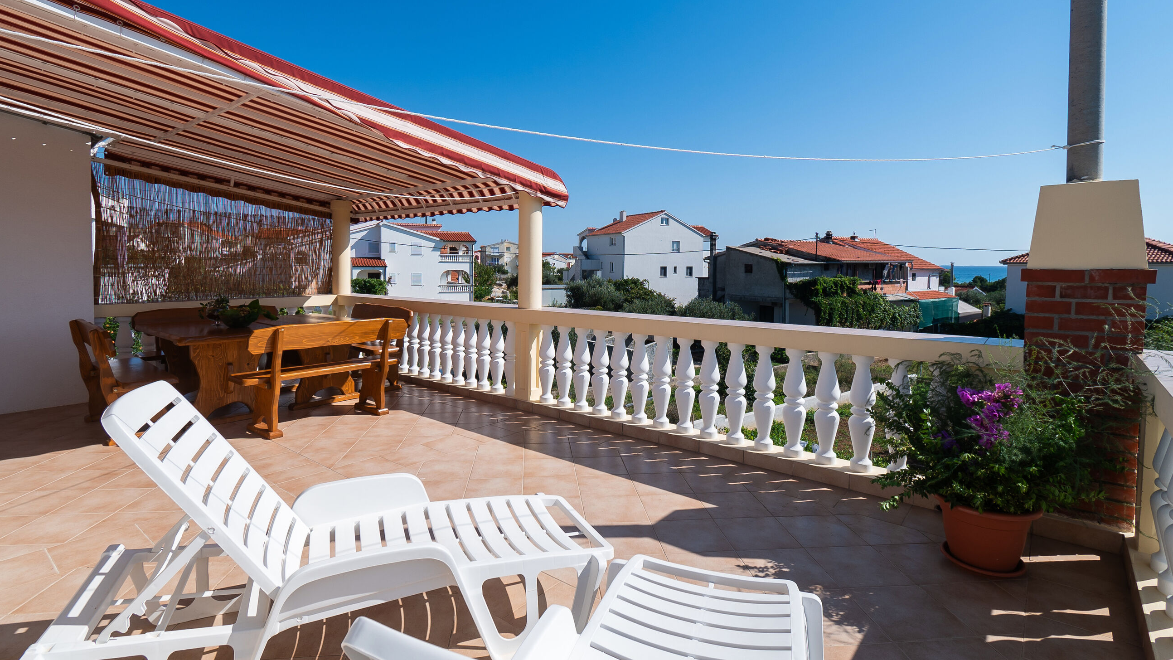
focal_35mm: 17
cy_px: 296
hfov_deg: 95.9
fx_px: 529
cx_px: 582
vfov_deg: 63.8
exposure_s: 1/400
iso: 100
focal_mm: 10
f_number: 8
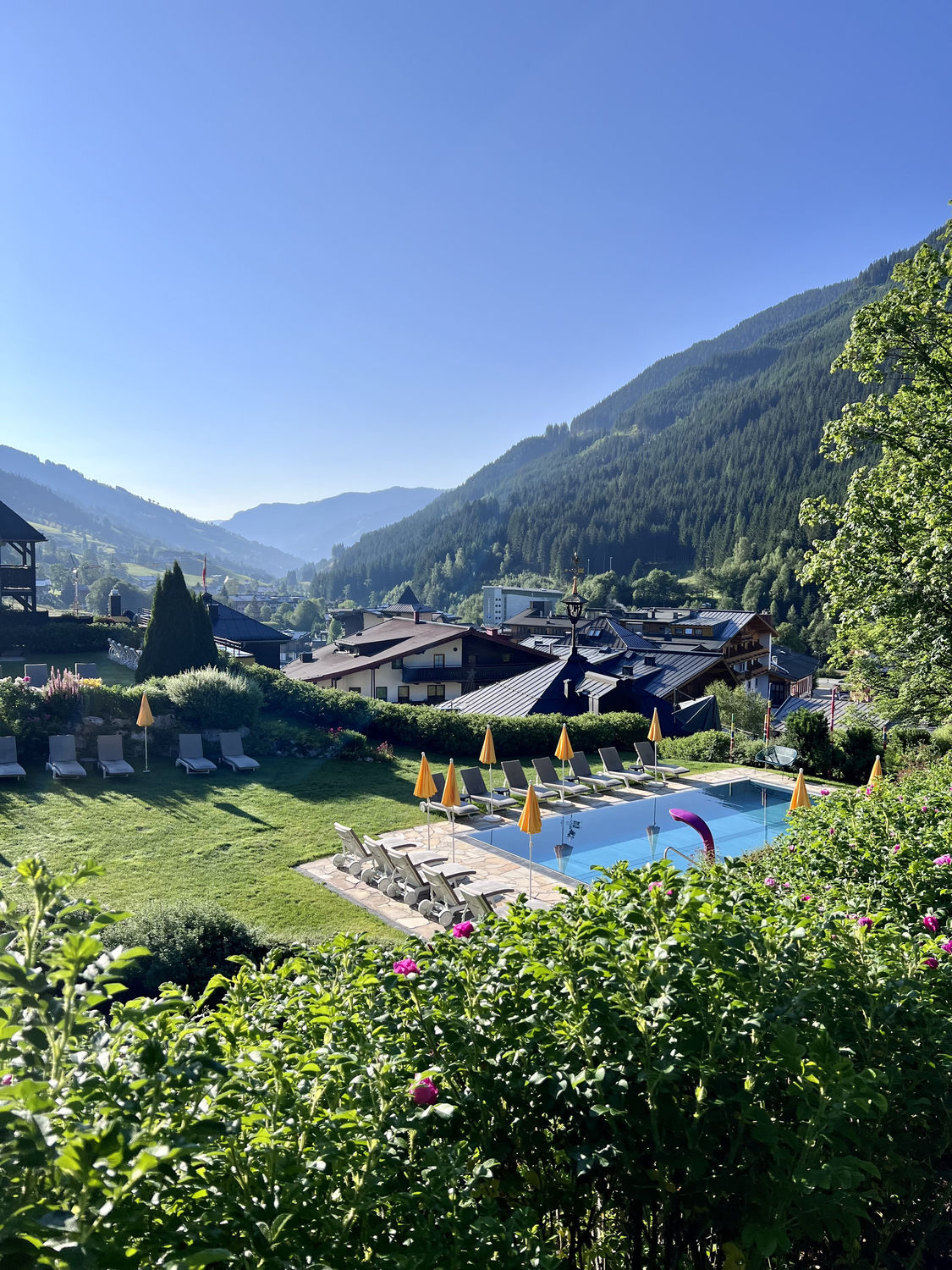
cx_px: 476
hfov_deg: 53.1
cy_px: 635
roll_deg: -1.6
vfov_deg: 67.3
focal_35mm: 26
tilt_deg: -3.7
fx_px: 953
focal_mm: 5.7
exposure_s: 1/4630
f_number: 1.5
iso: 50
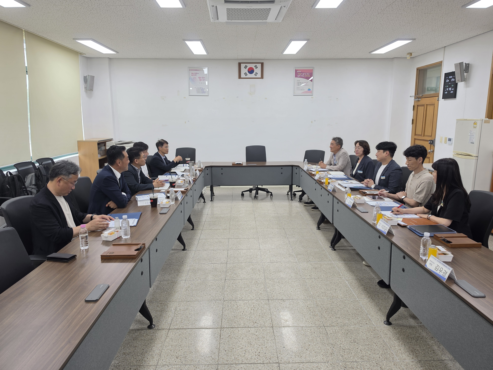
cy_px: 185
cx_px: 246
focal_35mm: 23
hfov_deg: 73.9
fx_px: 328
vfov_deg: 58.9
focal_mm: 6.5
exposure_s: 1/120
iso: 64
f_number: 1.4
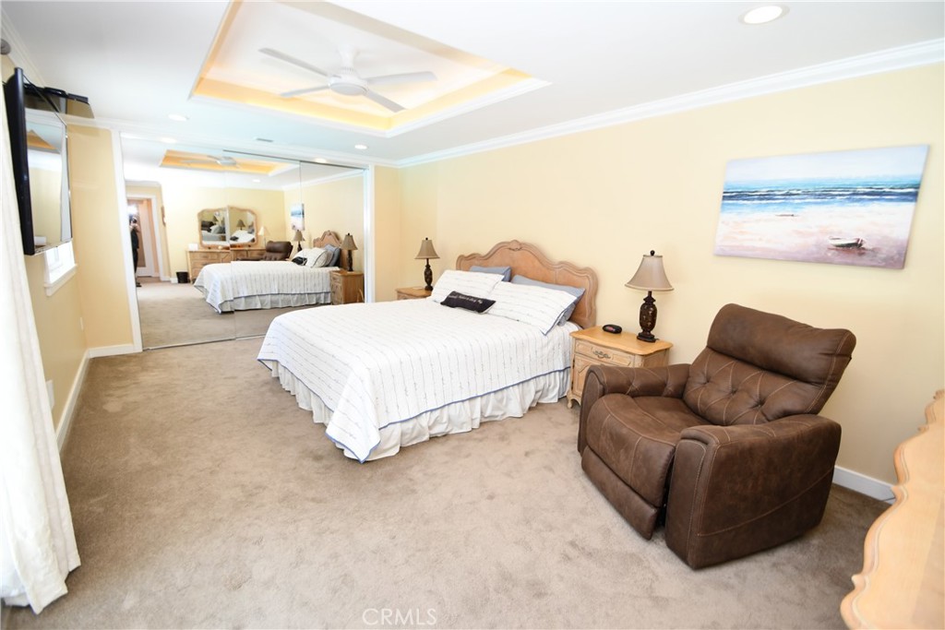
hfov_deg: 100.4
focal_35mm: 15
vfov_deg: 77.3
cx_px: 472
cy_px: 315
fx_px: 394
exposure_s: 1/60
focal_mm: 10
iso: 250
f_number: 4
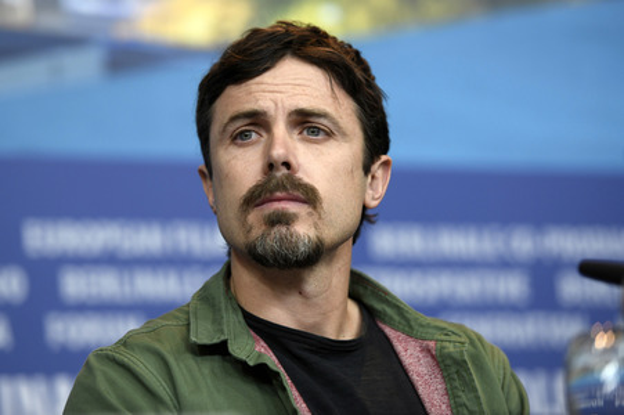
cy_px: 208
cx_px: 312
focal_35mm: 160
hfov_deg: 12.8
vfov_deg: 8.6
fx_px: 2771
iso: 1000
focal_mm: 160
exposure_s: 1/320
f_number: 3.2
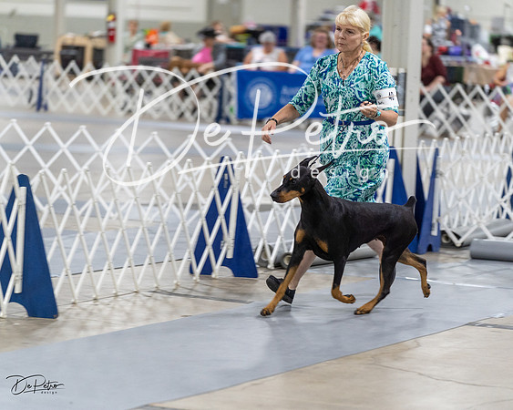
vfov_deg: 9.0
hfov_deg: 11.3
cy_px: 205
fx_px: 2598
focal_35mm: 171
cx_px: 256
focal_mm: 152
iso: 2000
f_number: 2.8
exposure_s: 1/160
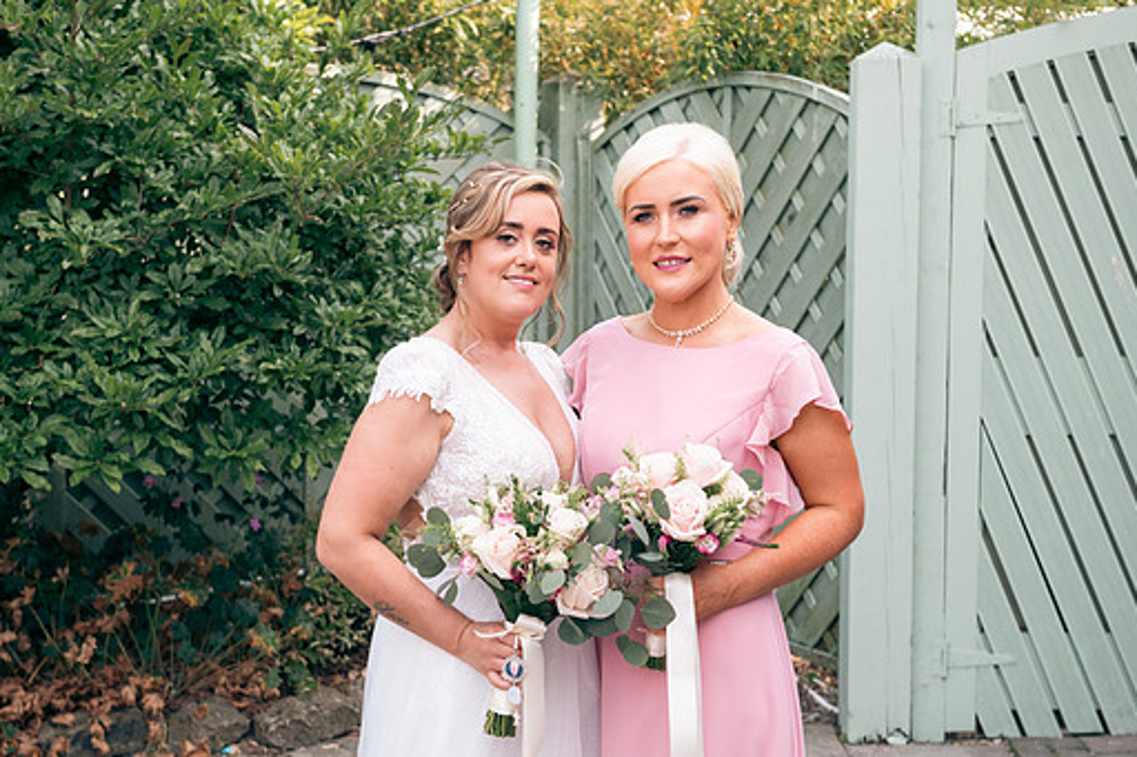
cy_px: 416
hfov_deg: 29.6
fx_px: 2147
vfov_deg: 20.0
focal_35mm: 68
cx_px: 513
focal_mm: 60
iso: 100
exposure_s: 1/100
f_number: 5.6
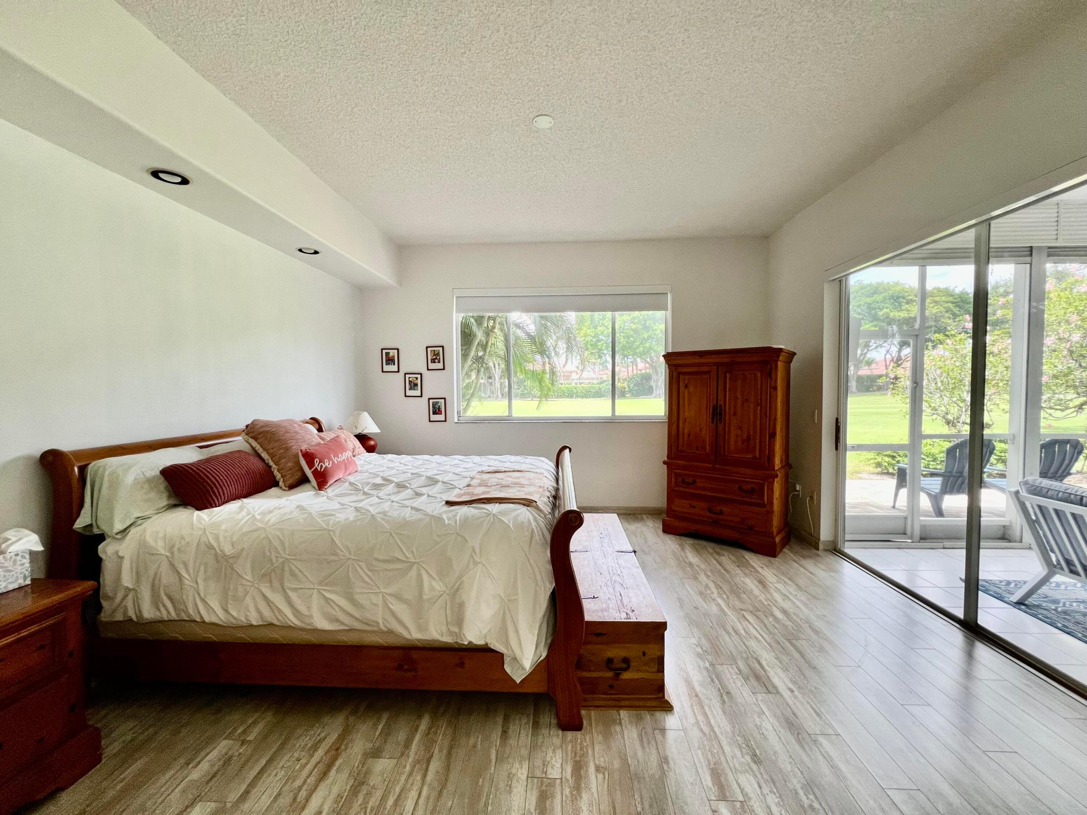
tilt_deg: -3.0
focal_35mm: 13
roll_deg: +0.4
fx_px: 408
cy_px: 408
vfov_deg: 89.9
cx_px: 544
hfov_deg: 106.2
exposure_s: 1/99
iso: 100
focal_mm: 1.57
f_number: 1.8
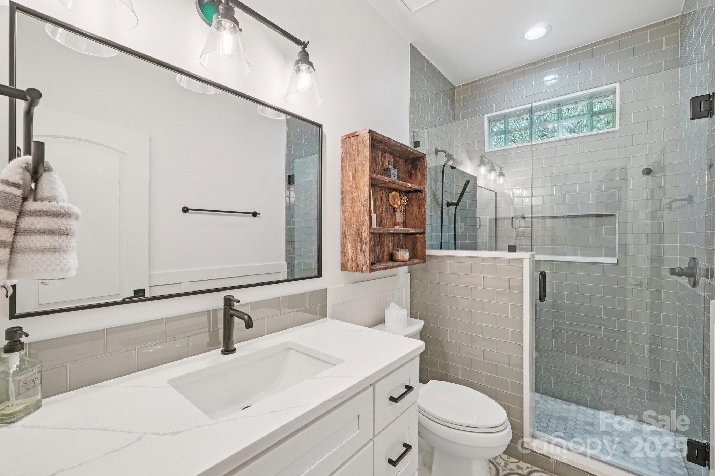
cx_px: 358
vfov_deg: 77.3
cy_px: 238
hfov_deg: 100.4
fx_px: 298
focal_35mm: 15
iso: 400
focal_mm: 10
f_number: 8
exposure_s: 1/20
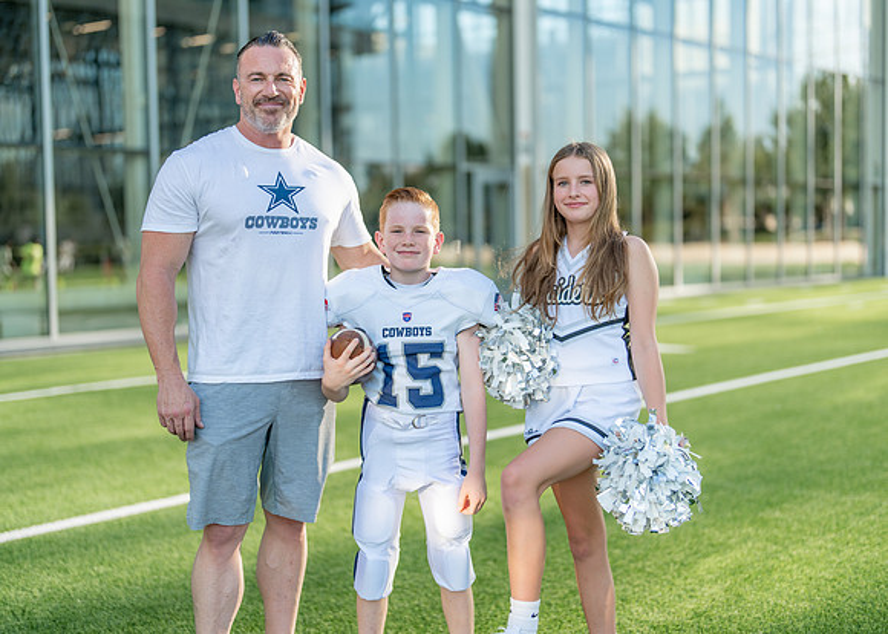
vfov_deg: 26.8
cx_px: 444
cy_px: 317
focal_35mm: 53
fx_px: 1332
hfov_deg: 36.9
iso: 100
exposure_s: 1/2500
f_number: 1.2
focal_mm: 50
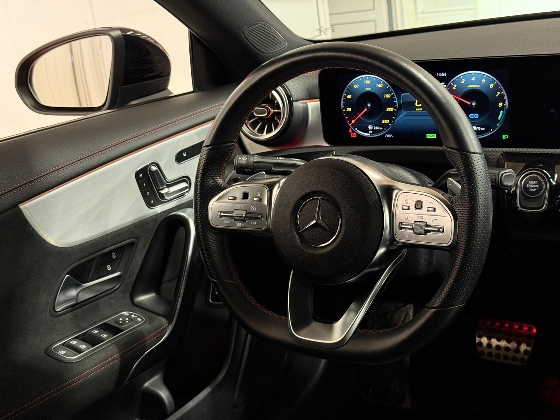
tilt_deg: -18.5
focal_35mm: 48
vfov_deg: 30.3
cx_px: 280
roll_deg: +8.3
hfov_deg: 39.7
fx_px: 777
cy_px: 210
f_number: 1.78
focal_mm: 6.76
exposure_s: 1/40
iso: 320
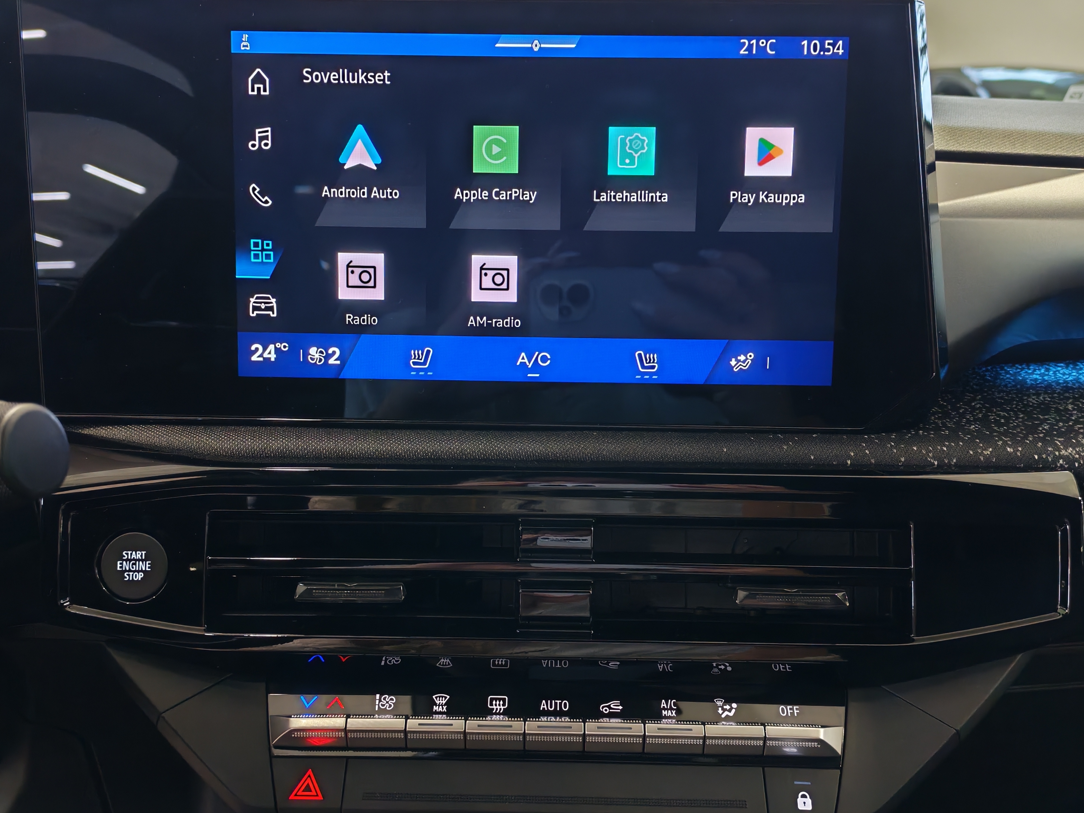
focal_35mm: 36
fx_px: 1127
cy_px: 412
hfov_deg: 51.3
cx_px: 514
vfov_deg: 39.7
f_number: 1.9
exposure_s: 1/50
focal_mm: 6.12
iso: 731
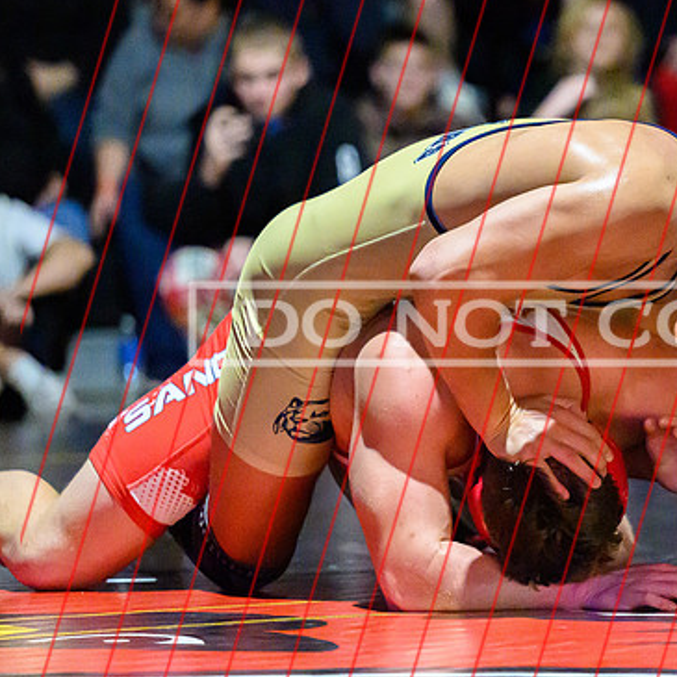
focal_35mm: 279
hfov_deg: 6.3
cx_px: 593
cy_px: 345
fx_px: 6173
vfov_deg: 6.3
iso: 16000
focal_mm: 145
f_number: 2.8
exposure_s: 1/640
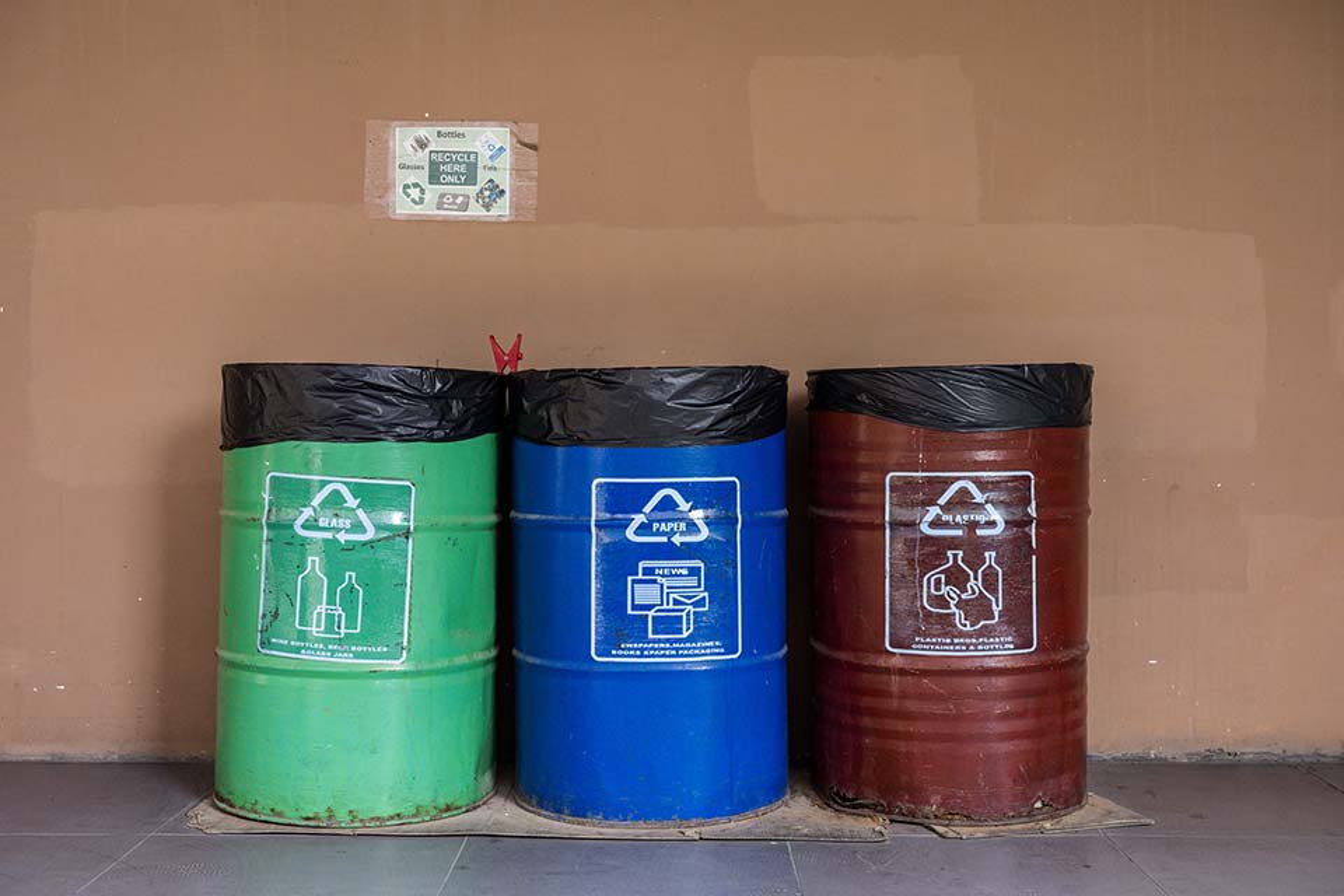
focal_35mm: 39
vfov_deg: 34.2
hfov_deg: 49.6
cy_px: 448
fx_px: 1456
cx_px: 672
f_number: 8
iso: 1800
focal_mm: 39
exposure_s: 1/200
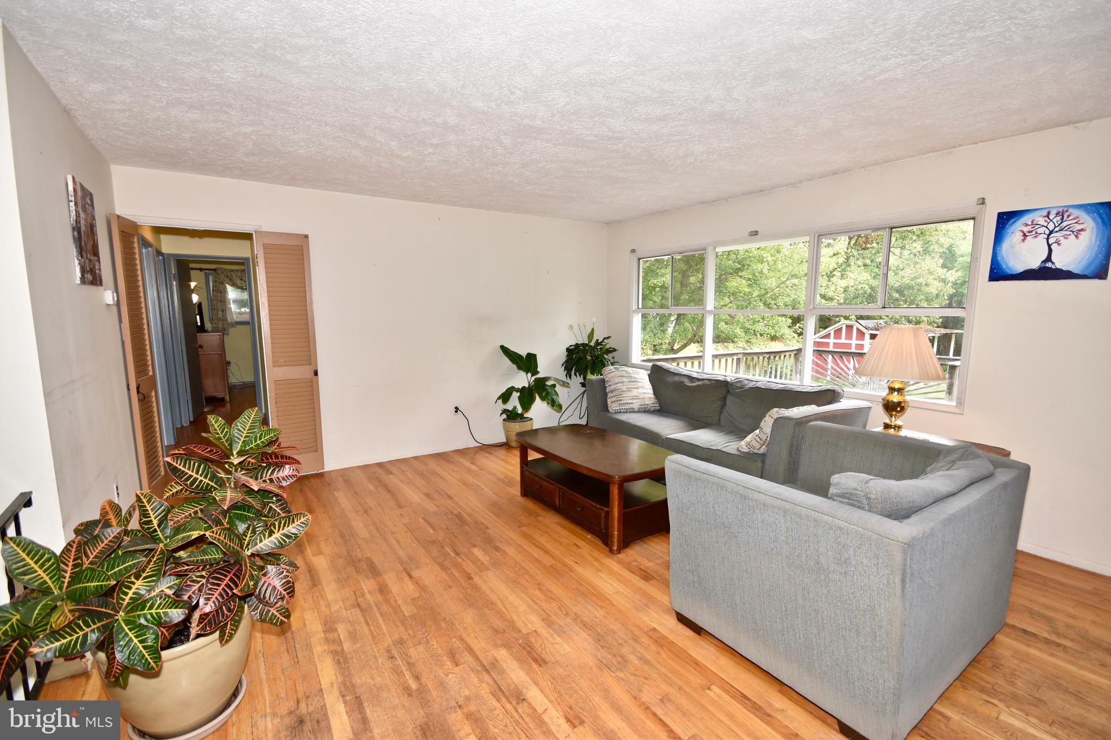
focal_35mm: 15
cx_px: 556
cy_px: 370
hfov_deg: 100.4
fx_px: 463
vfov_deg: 77.3
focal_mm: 10
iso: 400
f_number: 5.6
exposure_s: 1/60
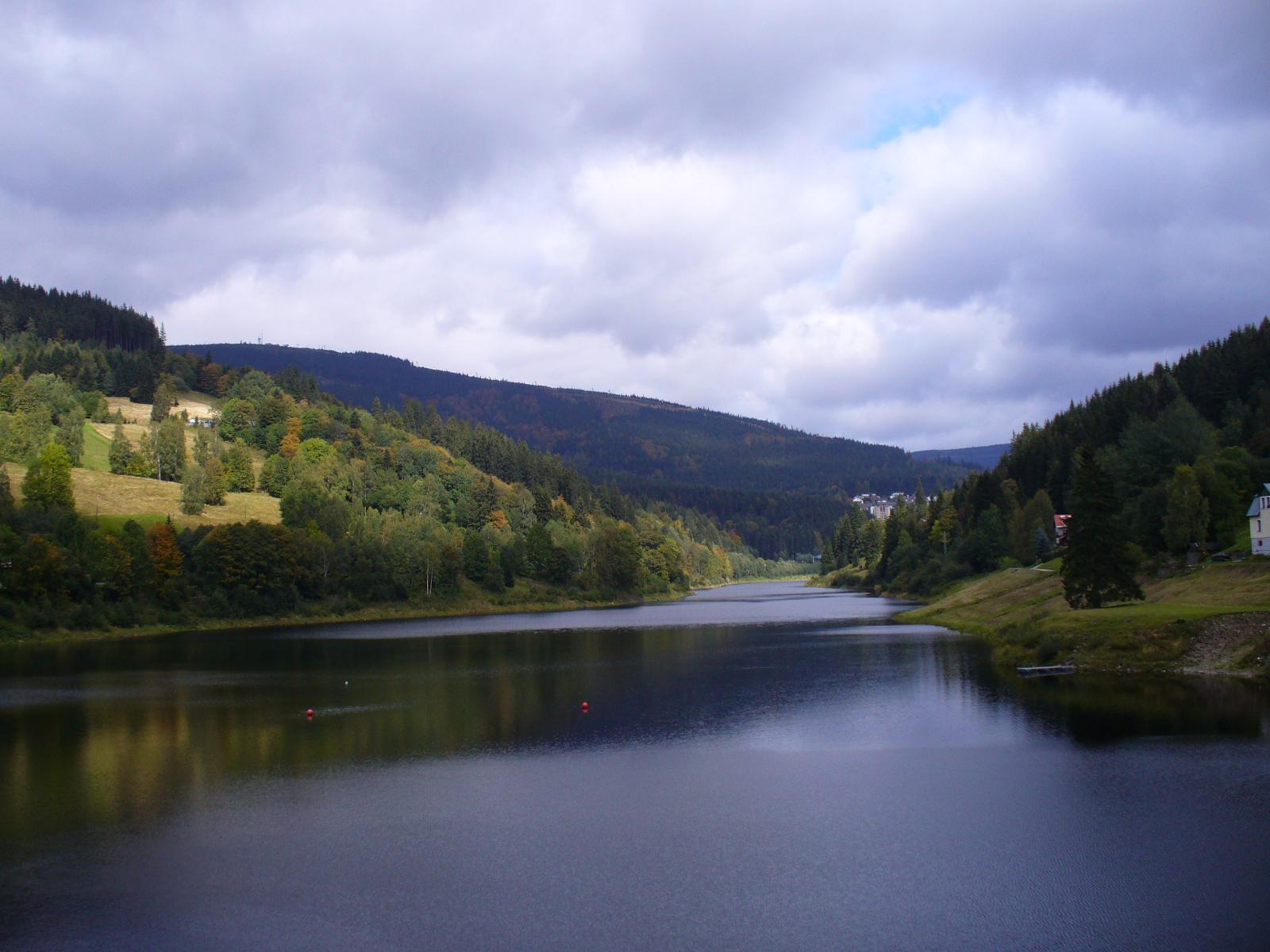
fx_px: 1357
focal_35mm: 37
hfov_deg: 50.1
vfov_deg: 38.7
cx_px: 635
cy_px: 476
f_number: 5.6
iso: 80
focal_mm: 6.1
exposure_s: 1/320
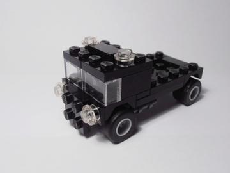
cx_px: 115
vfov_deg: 38.7
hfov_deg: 50.1
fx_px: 246
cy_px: 86
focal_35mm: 37
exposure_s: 1/50
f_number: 3.9
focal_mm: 6.61
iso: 80
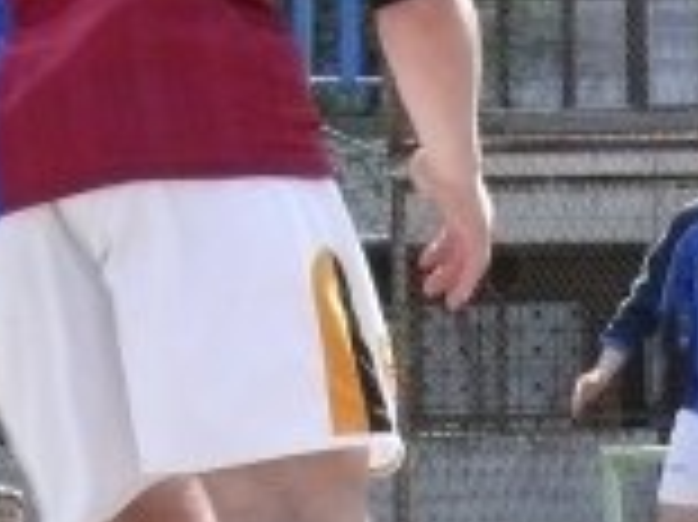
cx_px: 1049
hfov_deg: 7.9
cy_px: 284
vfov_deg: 6.0
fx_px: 4957
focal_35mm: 246
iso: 400
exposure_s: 1/500
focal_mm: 10.8
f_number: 7.1
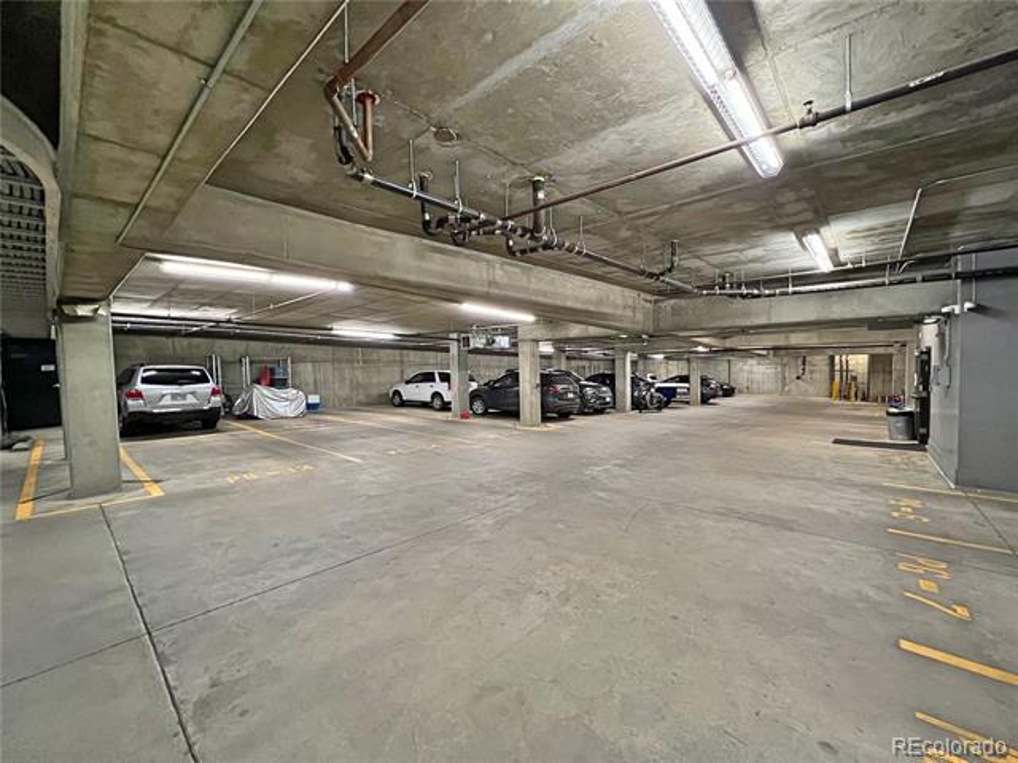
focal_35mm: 13
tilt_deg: -4.0
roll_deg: +1.7
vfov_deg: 89.9
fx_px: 382
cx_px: 509
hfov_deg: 106.2
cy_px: 382
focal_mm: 1.57
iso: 1000
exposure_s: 1/40
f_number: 1.8
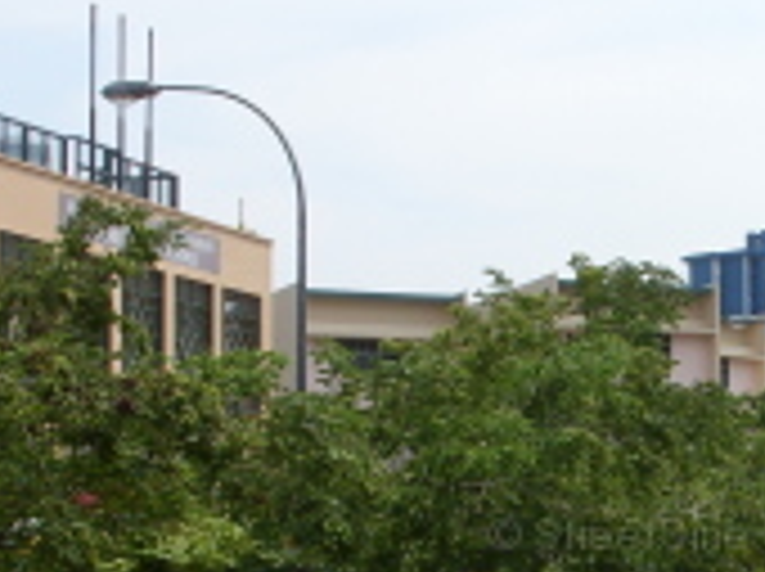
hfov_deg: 15.6
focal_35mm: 123
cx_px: 824
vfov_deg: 11.9
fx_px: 2714
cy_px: 540
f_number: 4.9
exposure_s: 1/419
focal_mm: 6.3
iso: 50
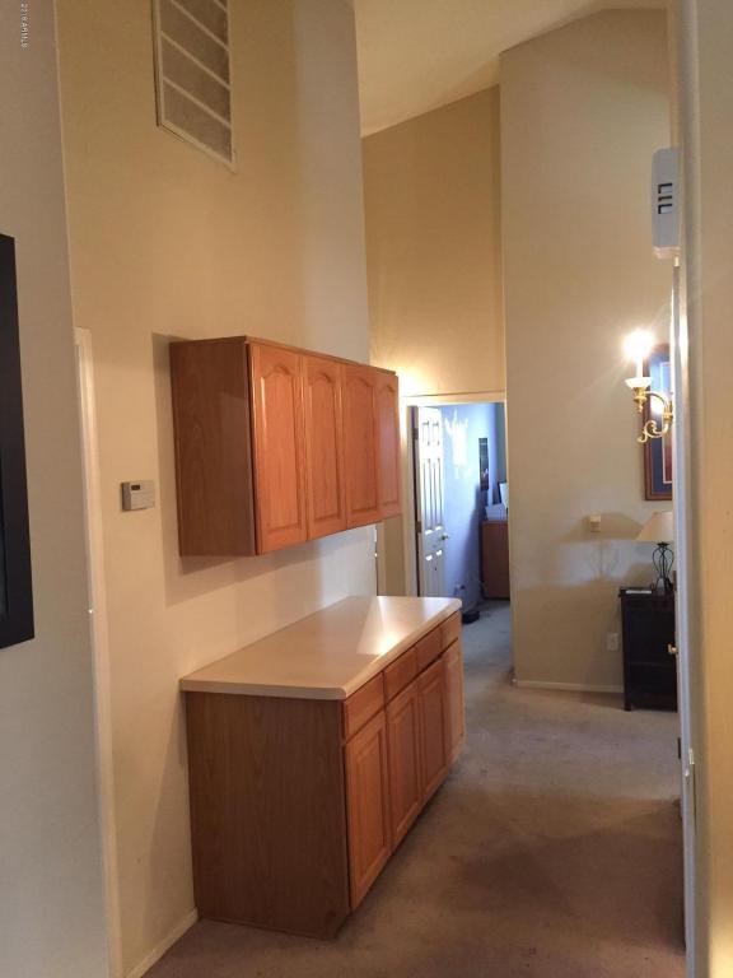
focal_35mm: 29
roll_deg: +2.4
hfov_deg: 48.2
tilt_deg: -1.1
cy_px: 489
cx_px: 366
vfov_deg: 61.7
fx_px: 819
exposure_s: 1/24
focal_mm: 4.15
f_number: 2.2
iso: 250
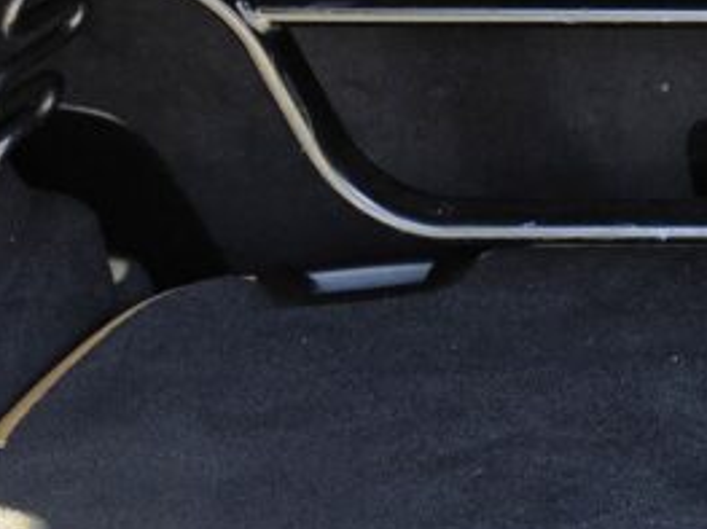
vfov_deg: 10.6
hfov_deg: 12.8
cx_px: 1277
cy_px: 134
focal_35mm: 140
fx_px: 2858
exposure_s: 1/180
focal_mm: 6.5
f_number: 1.4
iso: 40
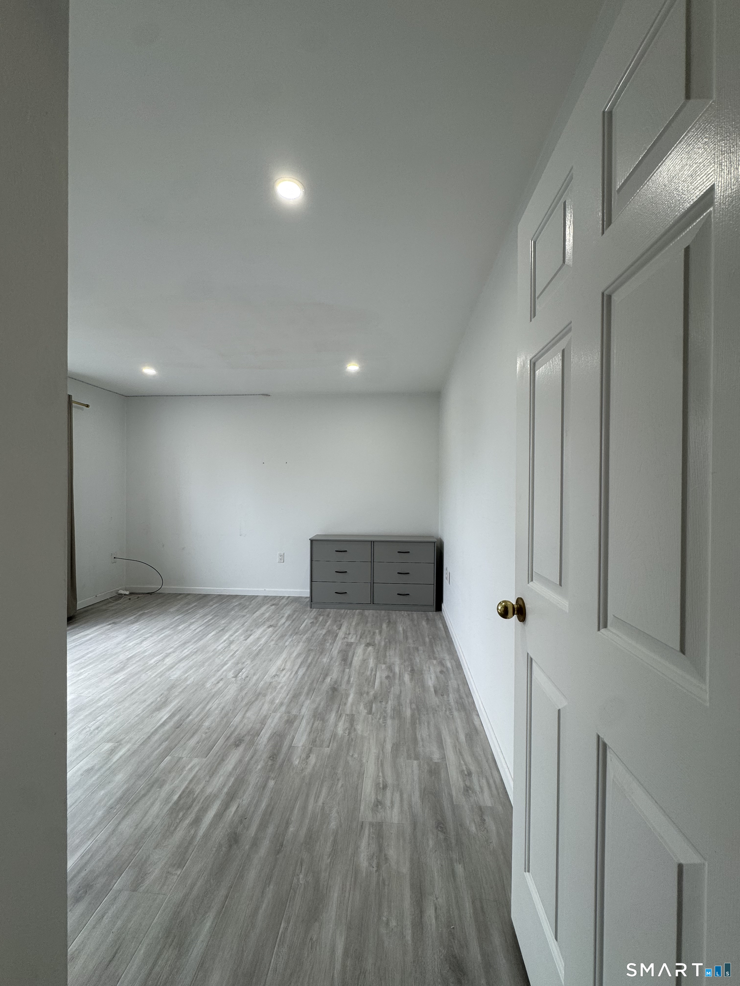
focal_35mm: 14
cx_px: 370
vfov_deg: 102.1
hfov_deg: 85.7
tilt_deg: +0.4
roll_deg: -0.2
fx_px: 399
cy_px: 493
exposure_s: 1/120
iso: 50
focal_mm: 2.22
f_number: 2.2
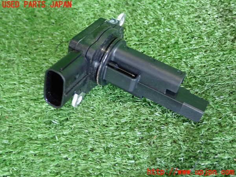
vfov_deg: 30.9
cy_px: 88
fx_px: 320
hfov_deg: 40.4
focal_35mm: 47
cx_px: 118
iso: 800
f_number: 3.1
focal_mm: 8.4
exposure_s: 1/20
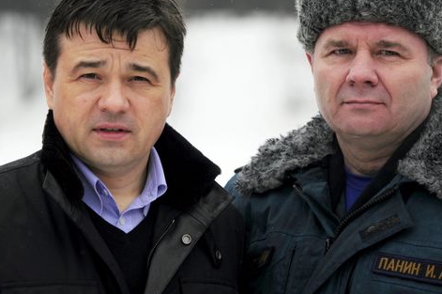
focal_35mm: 219
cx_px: 220
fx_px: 2686
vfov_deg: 6.3
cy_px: 136
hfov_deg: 9.4
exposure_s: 1/1000
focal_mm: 98
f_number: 2.8
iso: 200
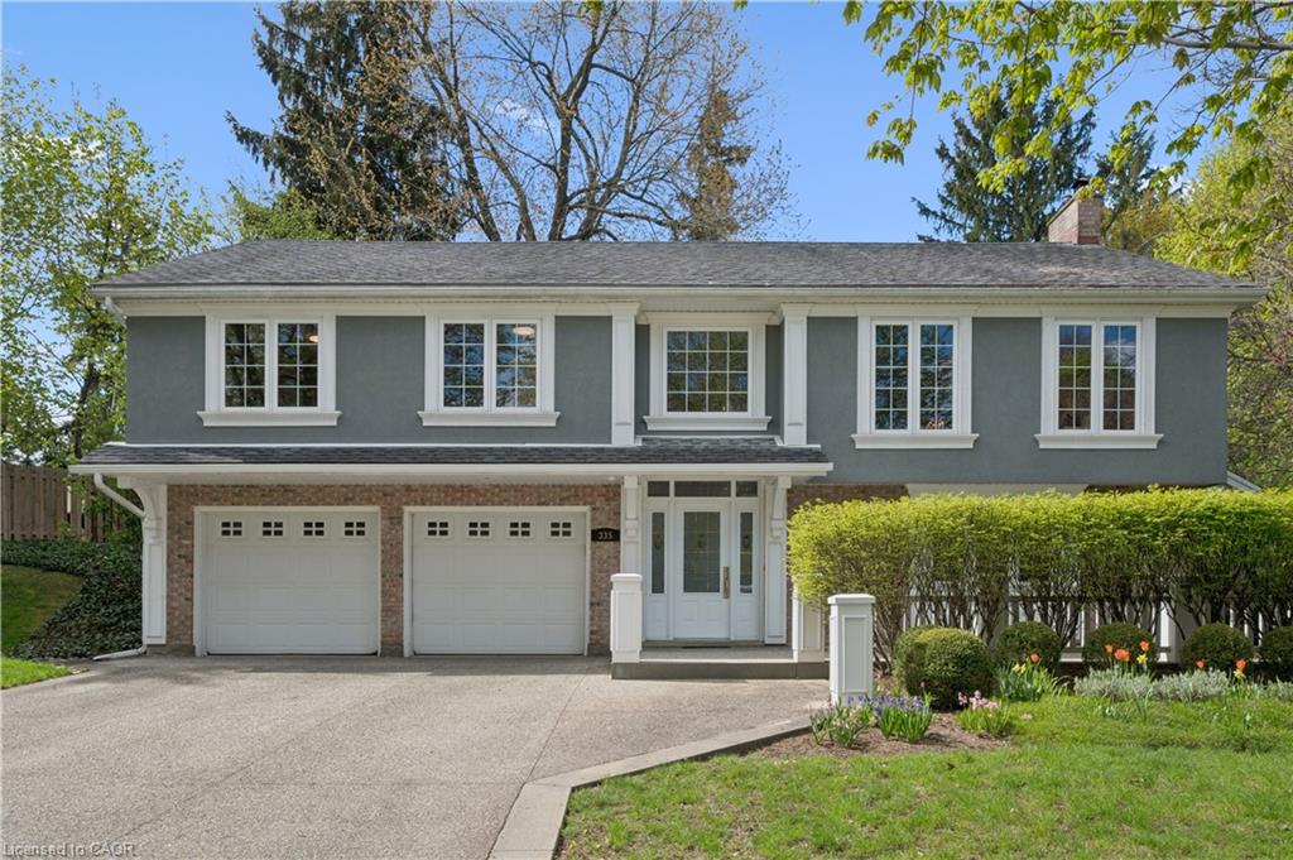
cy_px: 430
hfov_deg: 74.9
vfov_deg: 54.0
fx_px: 843
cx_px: 646
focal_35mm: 24
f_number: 16
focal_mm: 23.5
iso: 200
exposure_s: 1/160
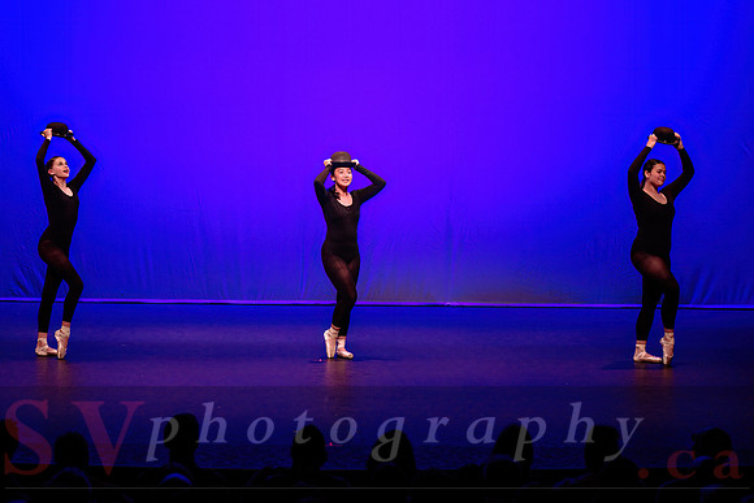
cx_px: 377
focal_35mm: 110
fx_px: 2295
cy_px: 213
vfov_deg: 12.5
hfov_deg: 18.7
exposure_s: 1/400
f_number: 2.8
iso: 1250
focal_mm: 95
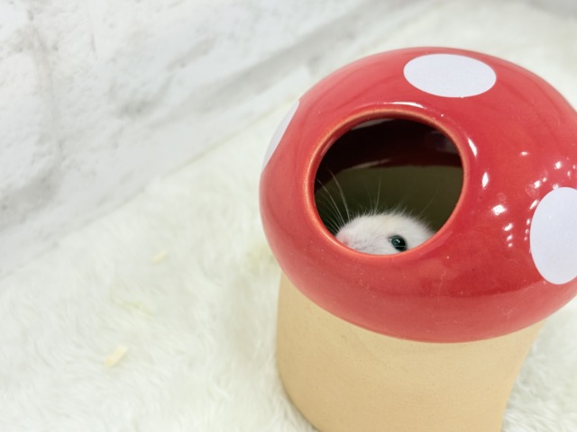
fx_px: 867
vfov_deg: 28.0
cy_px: 216
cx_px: 288
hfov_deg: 36.8
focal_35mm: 52
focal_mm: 5.96
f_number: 1.6
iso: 40
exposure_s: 1/50
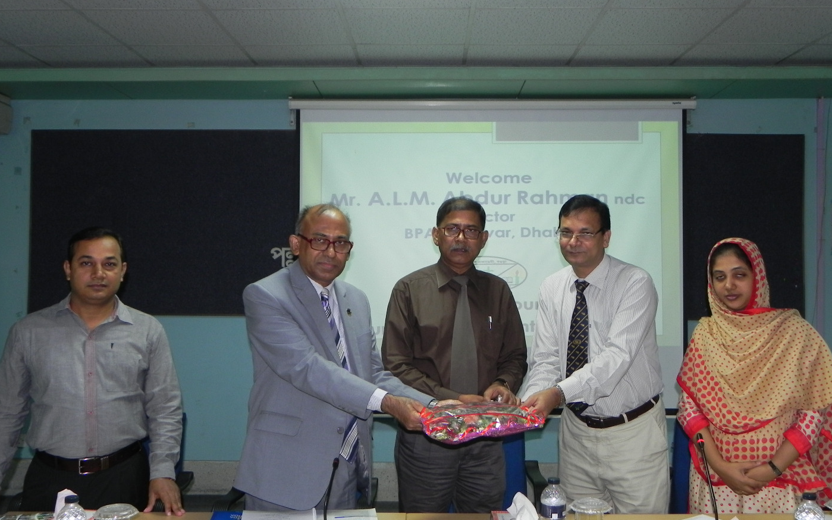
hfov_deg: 54.0
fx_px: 816
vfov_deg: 35.3
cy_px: 276
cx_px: 425
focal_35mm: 36
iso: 200
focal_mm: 5.9
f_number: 2.8
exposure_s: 1/30
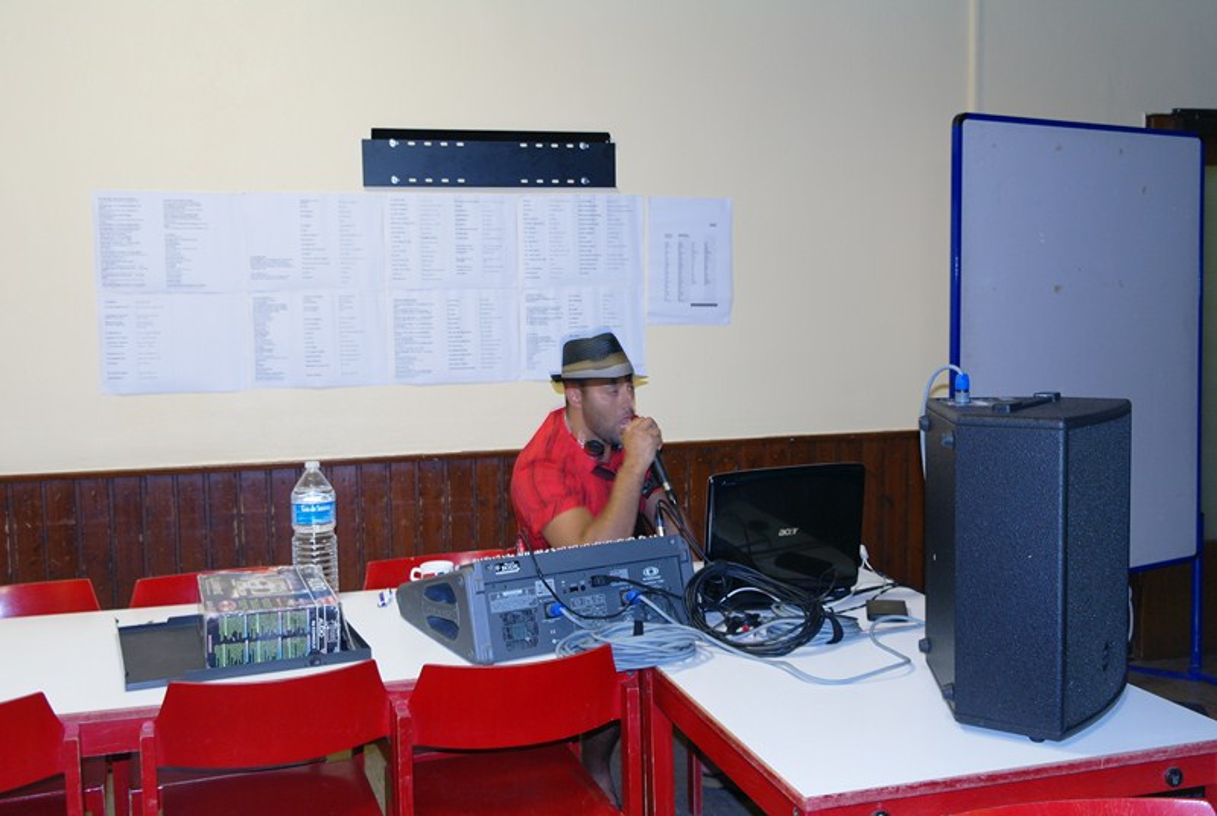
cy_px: 408
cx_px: 608
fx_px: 1219
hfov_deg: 53.1
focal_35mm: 36
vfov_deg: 37.0
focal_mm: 24
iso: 200
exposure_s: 1/6
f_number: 4
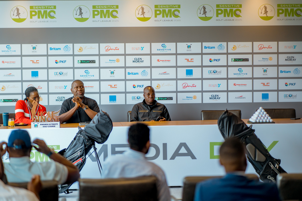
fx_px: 752
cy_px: 101
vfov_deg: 15.2
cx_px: 146
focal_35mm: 90
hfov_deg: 22.7
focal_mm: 85
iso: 640
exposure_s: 1/640
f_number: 2
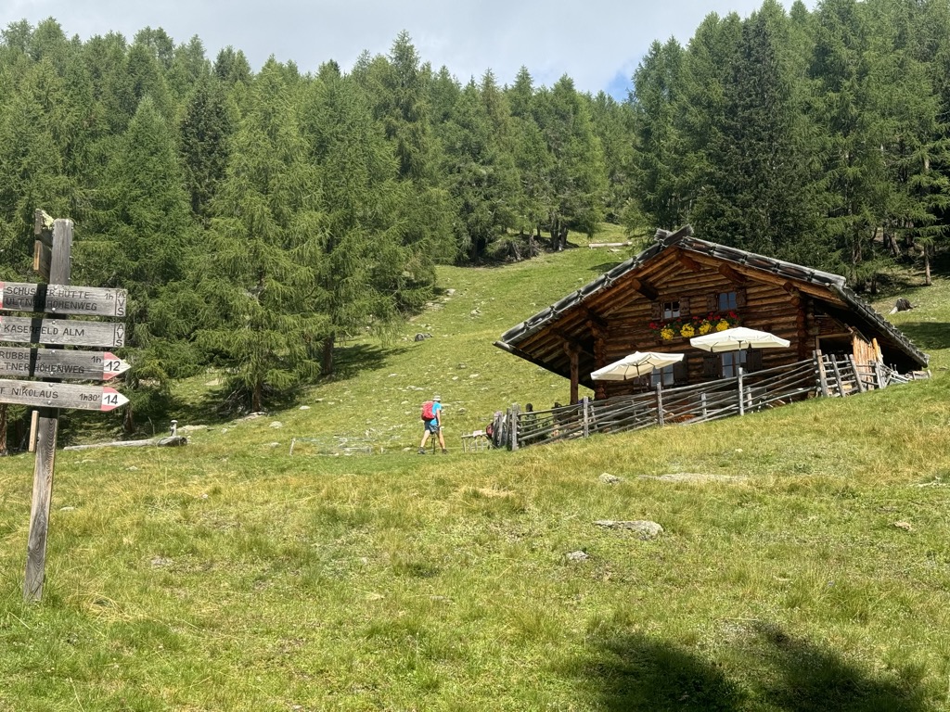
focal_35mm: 48
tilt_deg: +14.7
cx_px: 475
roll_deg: -0.6
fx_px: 1317
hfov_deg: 39.7
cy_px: 356
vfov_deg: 30.3
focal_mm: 6.76
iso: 64
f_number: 1.78
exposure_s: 1/2110
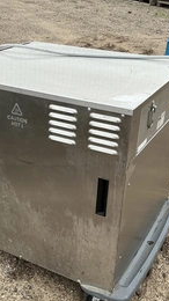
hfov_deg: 25.3
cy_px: 164
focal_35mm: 47
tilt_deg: -28.8
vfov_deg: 43.7
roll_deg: -1.2
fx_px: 375
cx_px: 63
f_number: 1.8
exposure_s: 1/185
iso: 20
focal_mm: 3
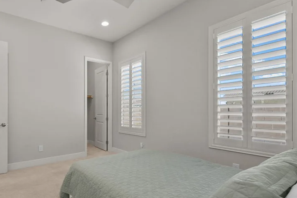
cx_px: 108
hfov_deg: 82.1
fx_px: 165
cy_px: 111
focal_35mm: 20
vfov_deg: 61.7
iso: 500
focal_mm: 14
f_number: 8
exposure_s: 1/20
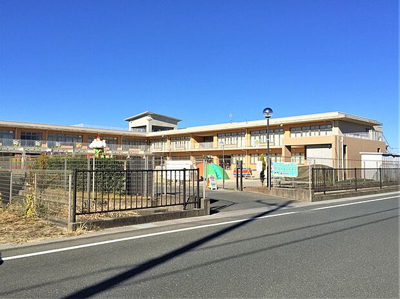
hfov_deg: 61.7
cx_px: 200
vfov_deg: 48.2
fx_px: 335
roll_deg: -1.7
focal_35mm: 29
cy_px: 150
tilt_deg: +3.7
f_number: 2.2
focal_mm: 4.15
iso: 32
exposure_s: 1/3597
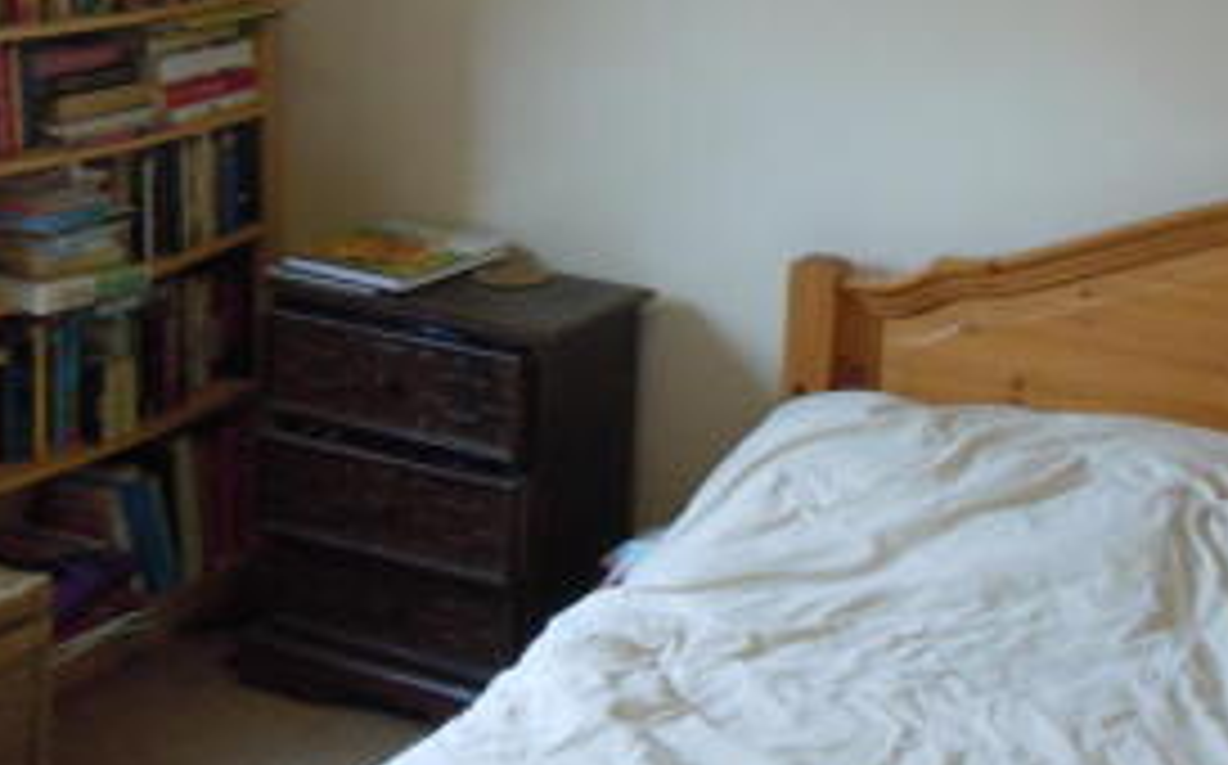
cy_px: 223
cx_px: 686
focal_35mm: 68
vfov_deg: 19.0
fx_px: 2273
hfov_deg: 30.2
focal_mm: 5.4
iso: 400
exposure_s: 1/30
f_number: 3.5
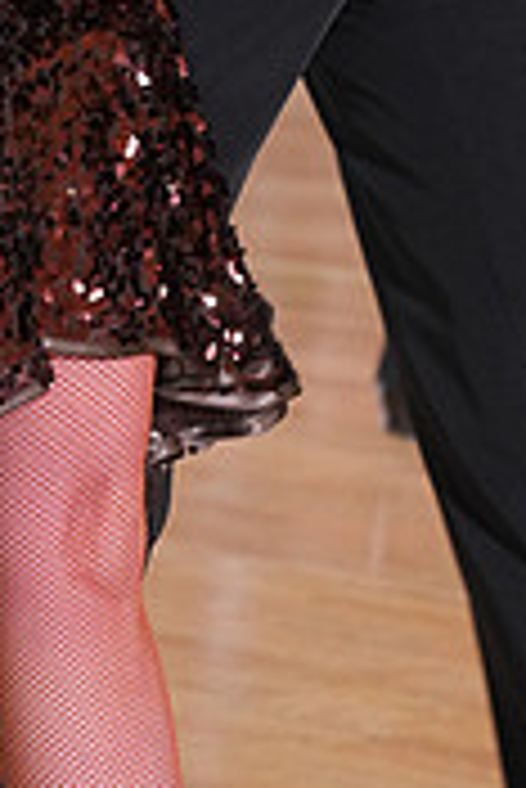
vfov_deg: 7.8
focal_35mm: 259
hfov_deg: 5.3
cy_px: -414
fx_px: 5665
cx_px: -47
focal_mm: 78
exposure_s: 1/200
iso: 2500
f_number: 5
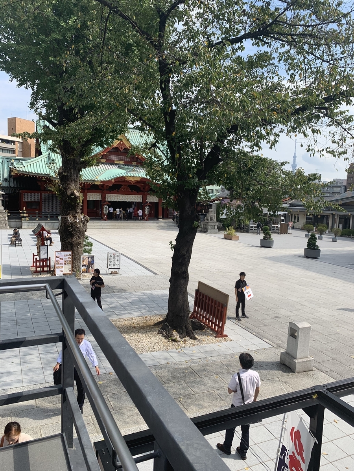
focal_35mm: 26
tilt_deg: -4.0
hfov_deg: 53.1
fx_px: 355
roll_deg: -2.6
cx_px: 177
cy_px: 236
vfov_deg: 67.3
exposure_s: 1/1536
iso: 25
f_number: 1.8
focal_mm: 4.25
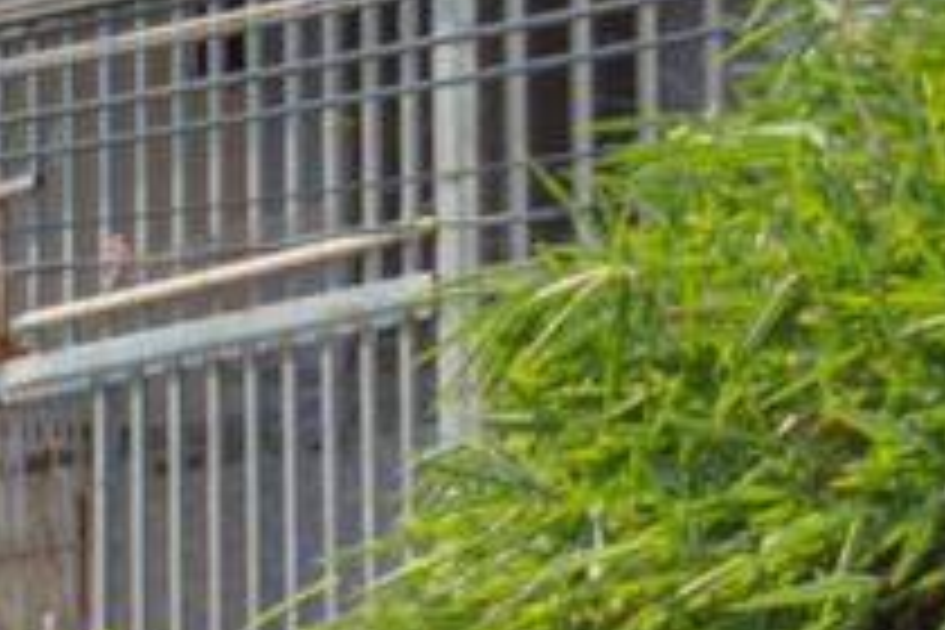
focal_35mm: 450
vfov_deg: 3.0
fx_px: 11812
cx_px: -2178
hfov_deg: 4.4
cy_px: 1404
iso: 160
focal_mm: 42
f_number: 7.1
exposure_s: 1/640
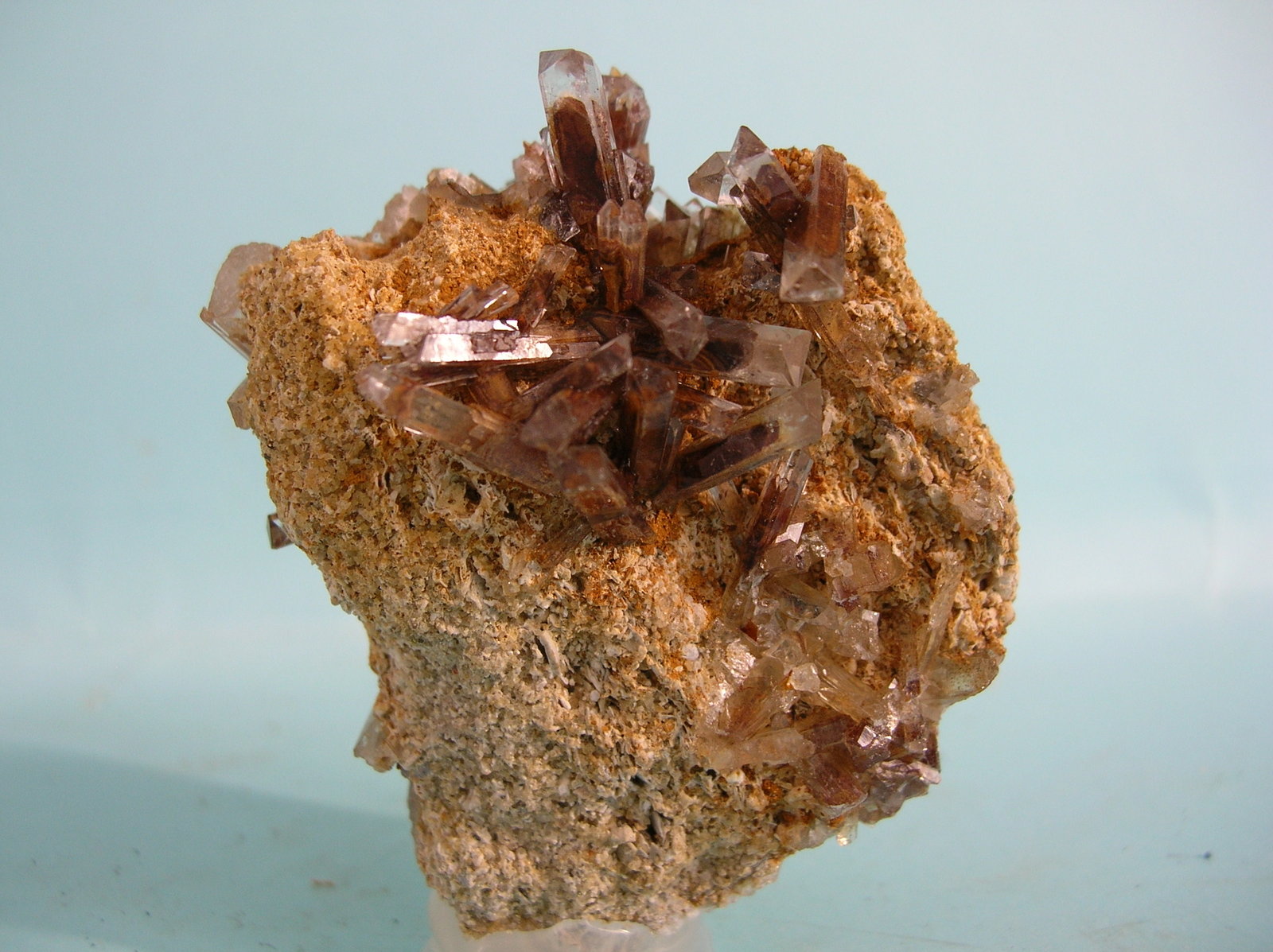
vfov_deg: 39.6
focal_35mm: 36
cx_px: 636
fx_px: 1323
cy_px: 476
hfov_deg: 51.4
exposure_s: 1/87.4
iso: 50
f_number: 2.7
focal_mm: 6
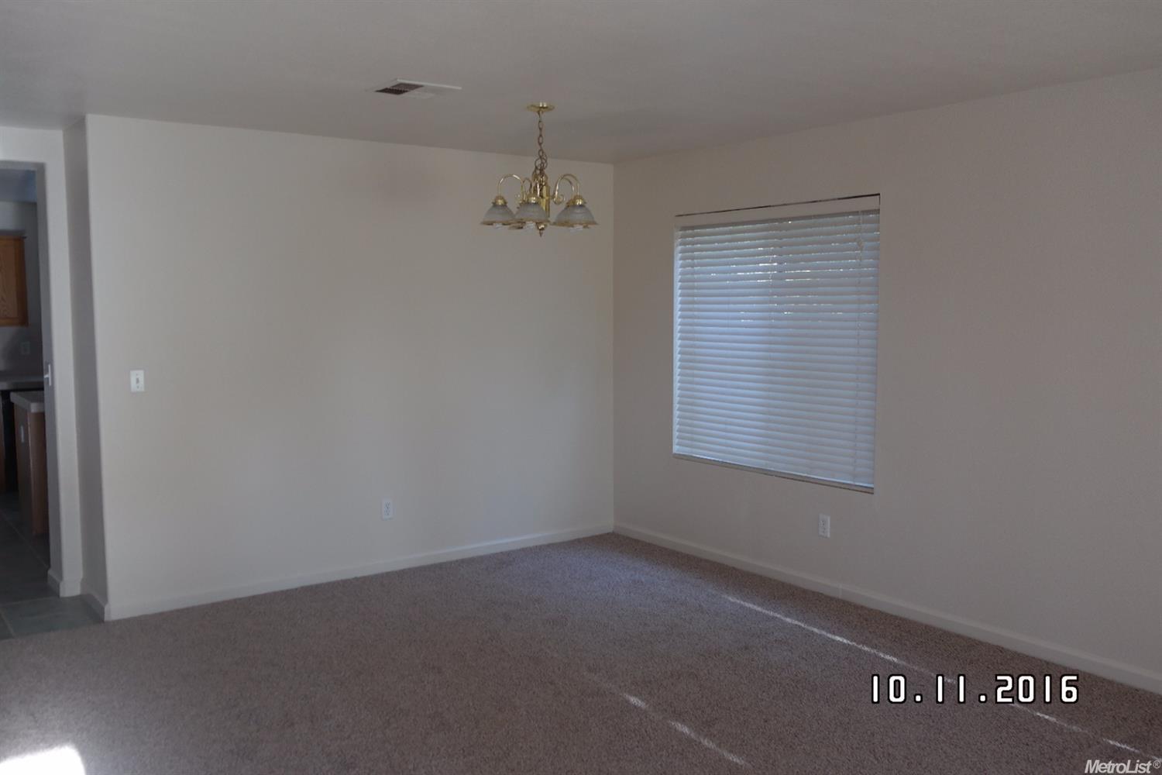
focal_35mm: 30
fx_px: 968
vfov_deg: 43.6
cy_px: 388
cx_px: 581
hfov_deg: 61.9
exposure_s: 1/40
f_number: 3.5
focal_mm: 20
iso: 200
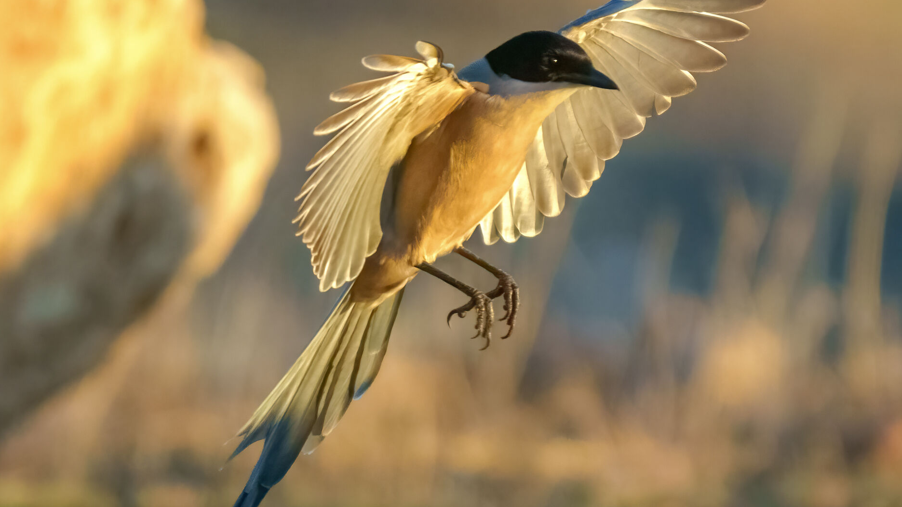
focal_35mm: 806
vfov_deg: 1.5
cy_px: 246
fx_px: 19280
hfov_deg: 2.7
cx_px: 528
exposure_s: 1/1600
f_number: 6.3
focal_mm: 600
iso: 10000
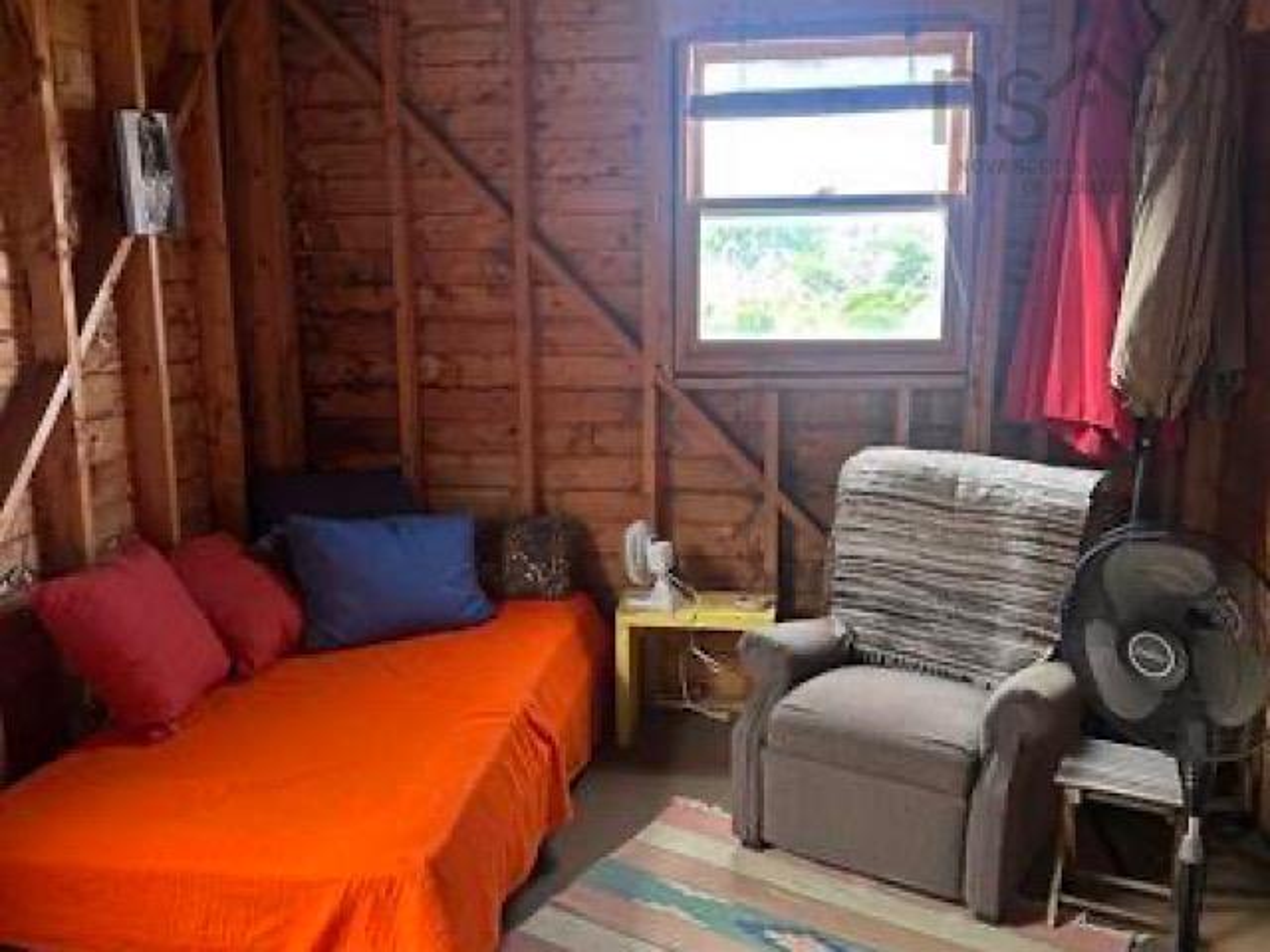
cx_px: 635
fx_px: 881
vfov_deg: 56.8
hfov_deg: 71.6
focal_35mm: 24
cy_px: 476
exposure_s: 1/121
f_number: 1.78
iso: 200
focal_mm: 6.86
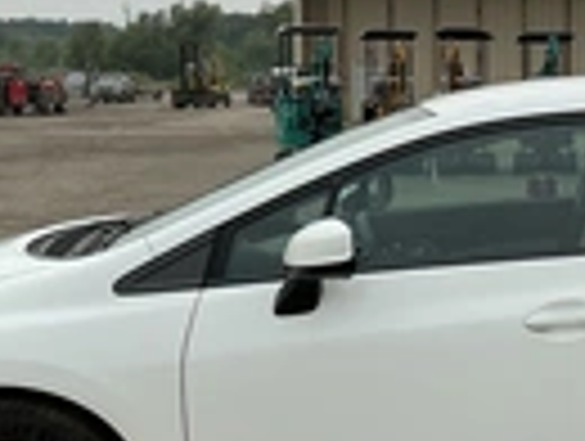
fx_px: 1456
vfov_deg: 17.2
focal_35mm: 86
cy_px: 171
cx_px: 576
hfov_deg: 21.9
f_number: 1.8
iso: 25
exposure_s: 1/2667
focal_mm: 3
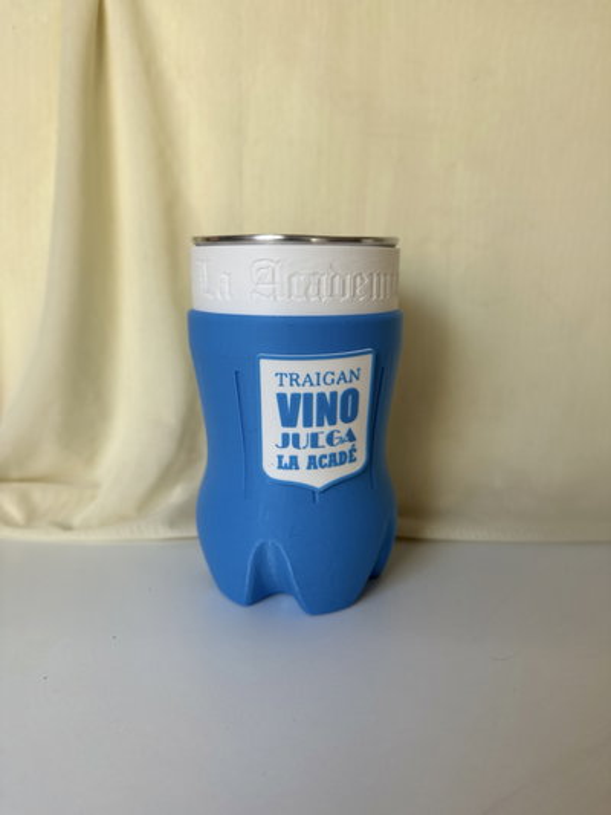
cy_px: 408
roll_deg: -1.7
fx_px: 565
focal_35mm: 24
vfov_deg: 71.6
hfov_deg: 56.8
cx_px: 306
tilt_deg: -13.0
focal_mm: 6.86
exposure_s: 1/121
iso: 64
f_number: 1.78
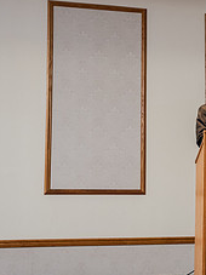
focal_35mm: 86
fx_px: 683
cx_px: 265
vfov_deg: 22.7
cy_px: 159
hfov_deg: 16.3
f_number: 3.5
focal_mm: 35
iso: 1250
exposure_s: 1/160
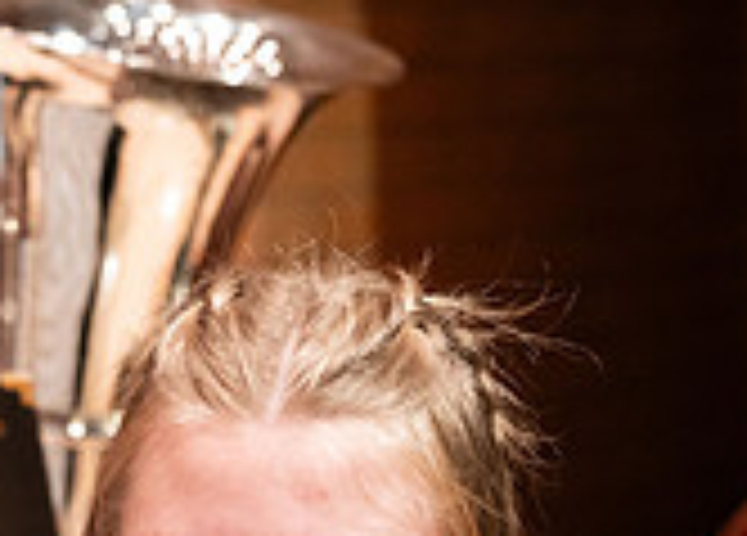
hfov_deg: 12.9
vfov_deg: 9.1
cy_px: 635
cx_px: 272
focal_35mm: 156
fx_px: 3314
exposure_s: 1/320
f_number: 2.8
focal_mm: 41
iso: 640
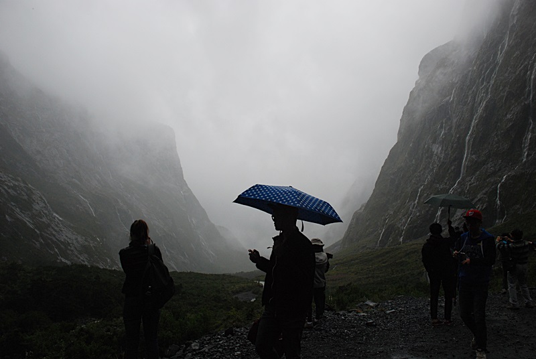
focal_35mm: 27
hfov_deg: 67.3
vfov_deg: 48.1
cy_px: 180
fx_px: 403
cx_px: 268
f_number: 6.3
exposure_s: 1/800
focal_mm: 18
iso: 400
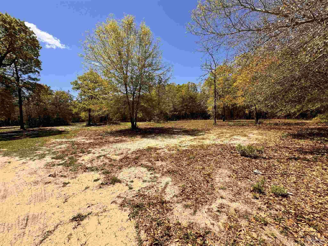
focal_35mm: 14
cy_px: 123
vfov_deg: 85.7
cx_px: 164
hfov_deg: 102.1
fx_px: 133
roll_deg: +1.5
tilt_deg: -3.6
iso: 50
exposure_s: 1/1832
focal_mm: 2.22
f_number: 2.2
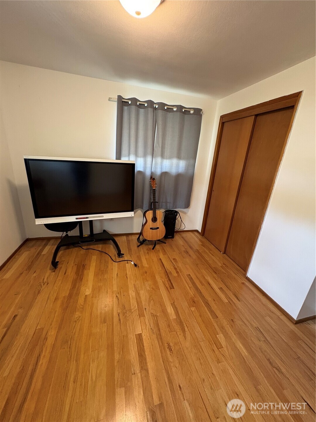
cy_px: 211
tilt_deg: -19.5
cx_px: 158
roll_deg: -3.8
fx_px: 170
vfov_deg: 102.1
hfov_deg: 85.7
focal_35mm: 14
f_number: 2.2
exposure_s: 1/60
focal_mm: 2.22
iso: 400
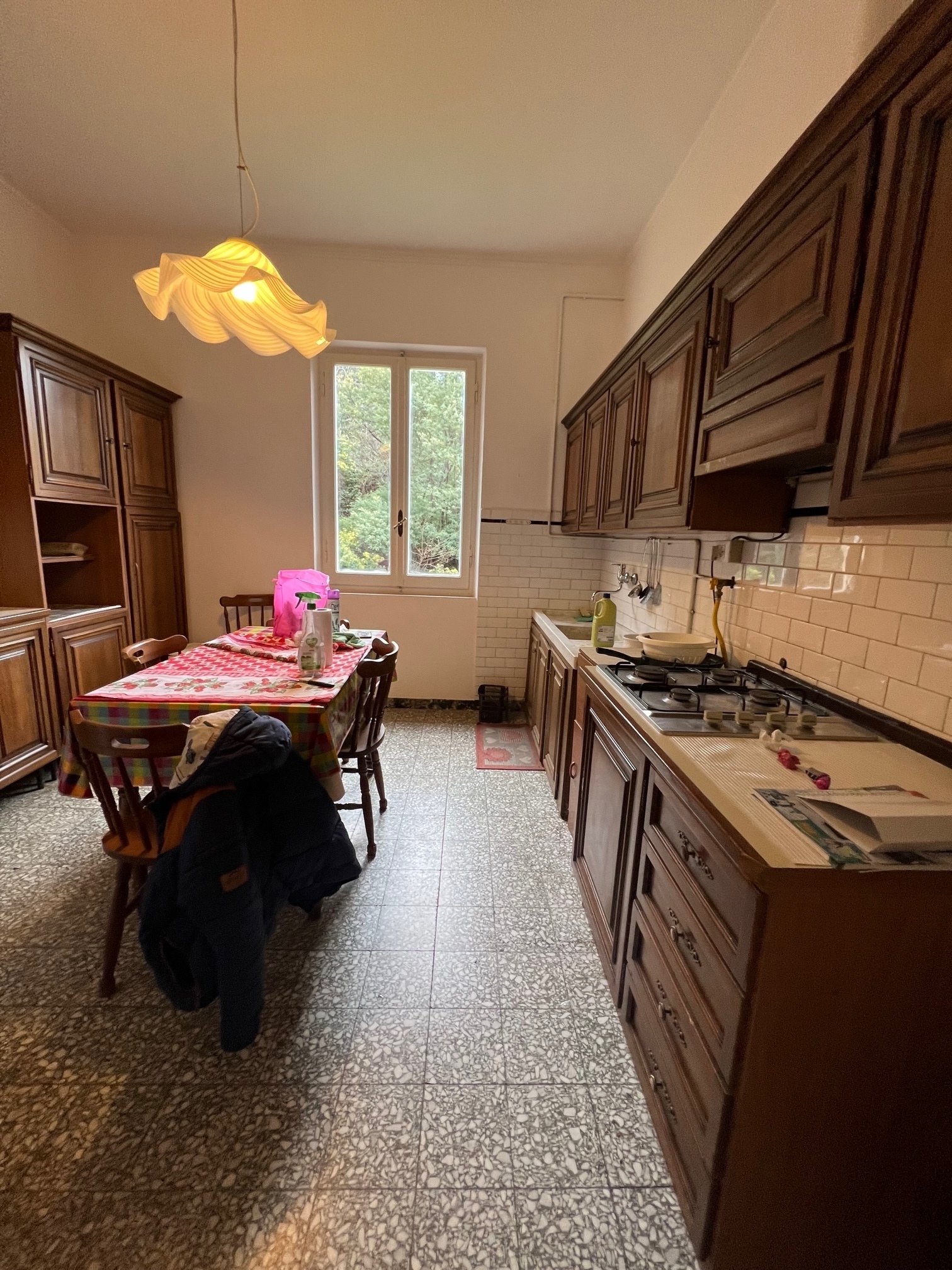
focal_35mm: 13
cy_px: 635
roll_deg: -2.4
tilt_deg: -11.1
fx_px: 477
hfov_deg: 89.9
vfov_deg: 106.2
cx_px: 476
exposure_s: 1/100
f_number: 1.8
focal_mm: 1.57
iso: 160
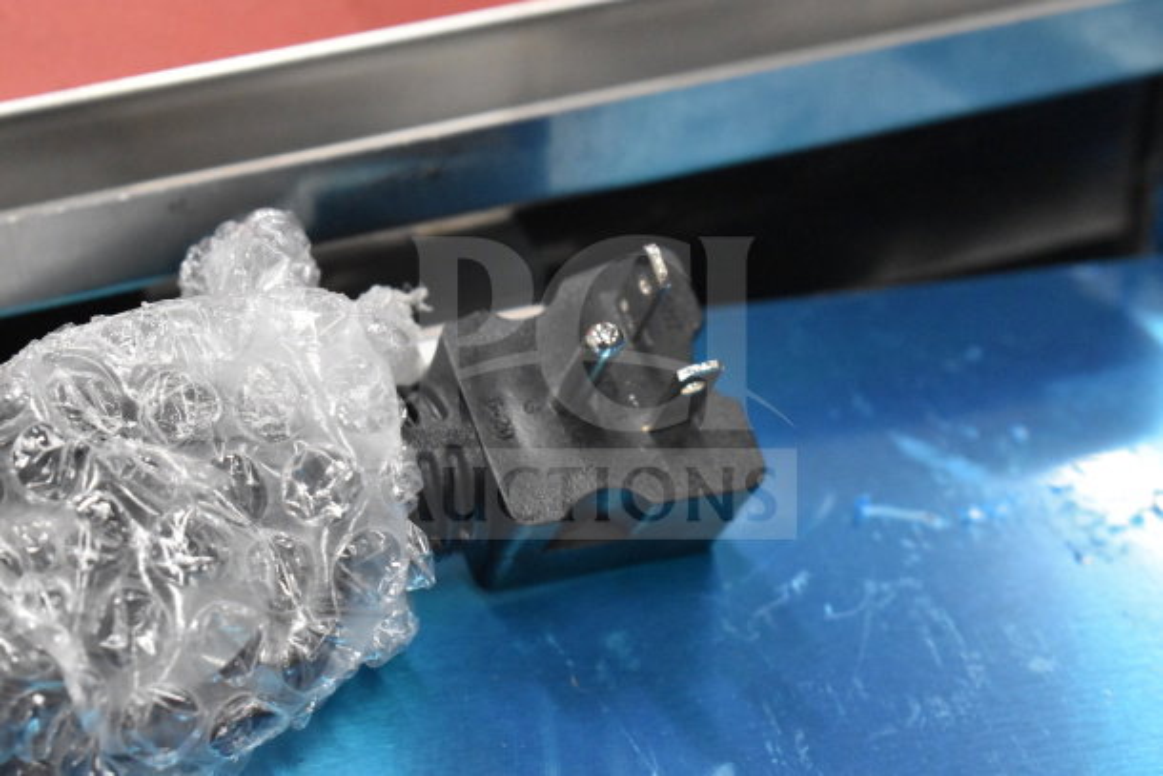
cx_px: 582
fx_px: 2666
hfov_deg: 24.6
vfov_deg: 16.6
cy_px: 388
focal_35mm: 82
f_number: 5.6
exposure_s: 1/100
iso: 7200
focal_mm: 55
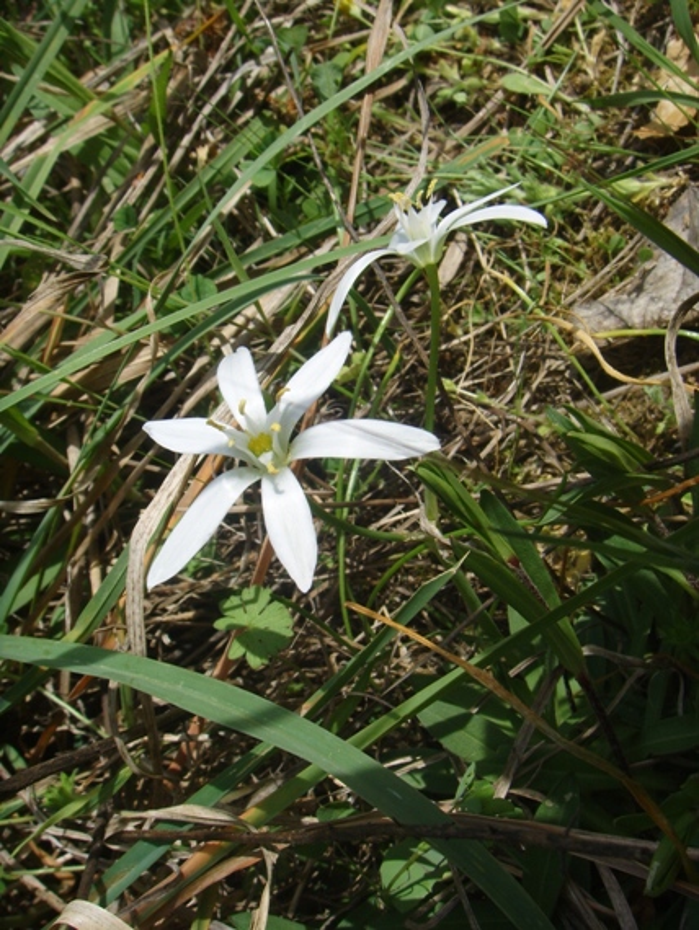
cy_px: 465
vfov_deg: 47.8
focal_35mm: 39
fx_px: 1049
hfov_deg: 36.8
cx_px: 350
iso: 50
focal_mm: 6.6
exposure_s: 1/350
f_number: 6.3
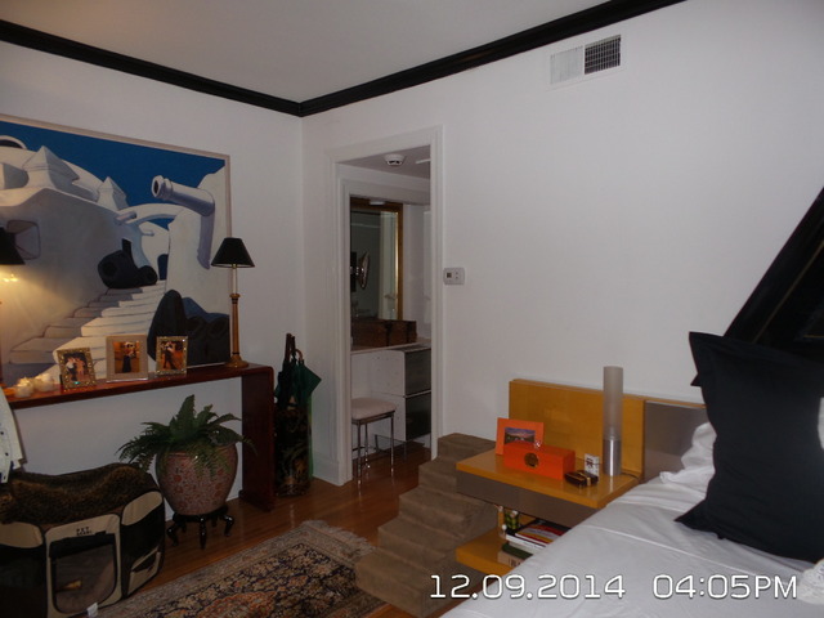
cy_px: 309
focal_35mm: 23
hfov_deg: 73.9
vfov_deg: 58.9
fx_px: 547
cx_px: 412
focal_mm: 4.1
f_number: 2.8
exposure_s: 1/30
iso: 125
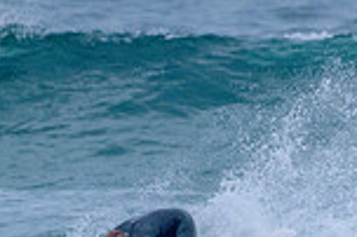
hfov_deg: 0.9
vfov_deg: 0.6
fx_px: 23200
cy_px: 341
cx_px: 267
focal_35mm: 2342
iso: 2800
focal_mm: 500
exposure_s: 1/2000
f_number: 5.6
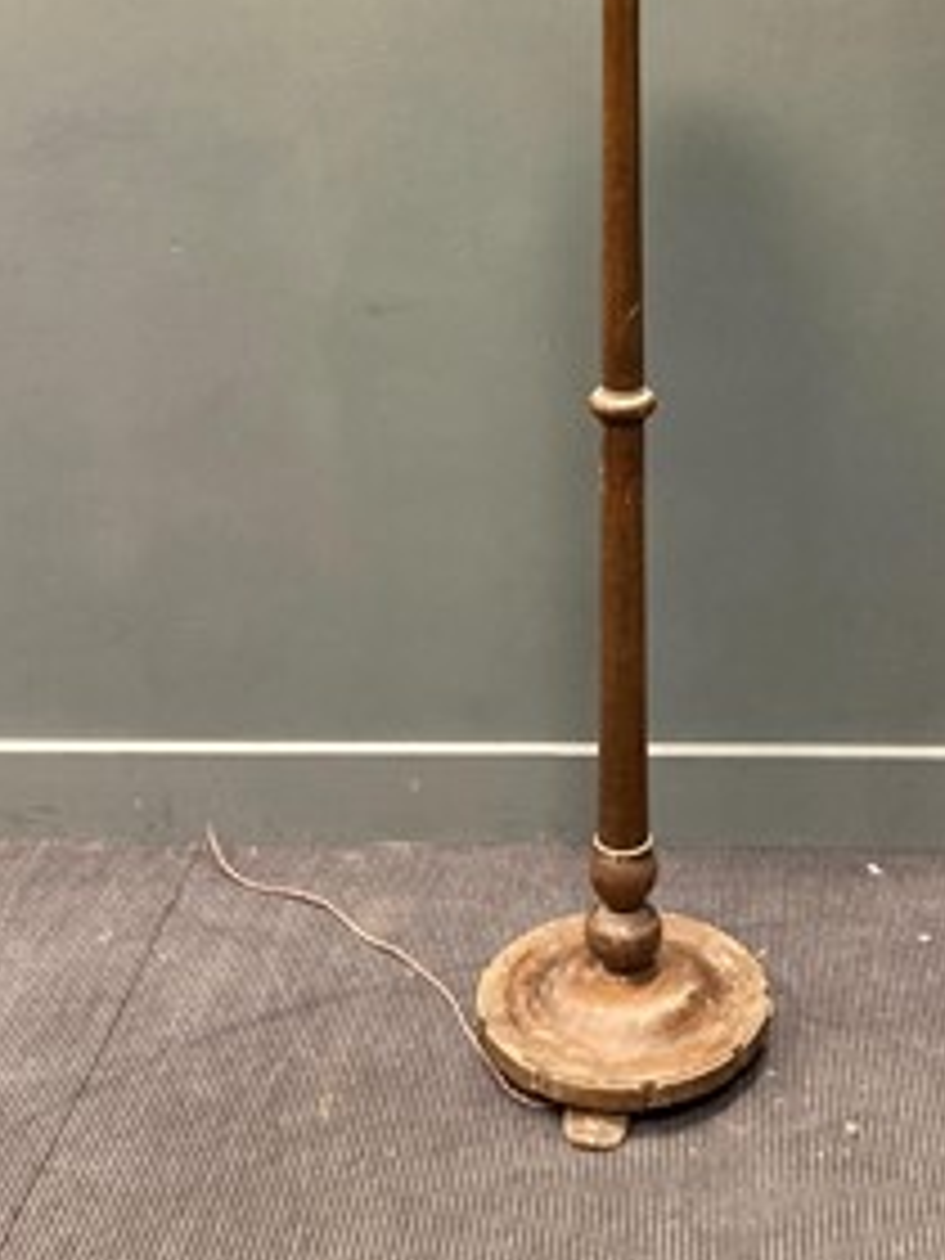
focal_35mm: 50
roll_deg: -0.4
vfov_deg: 37.2
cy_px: 297
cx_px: 655
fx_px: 1820
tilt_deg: -13.4
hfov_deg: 28.8
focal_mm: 3.99
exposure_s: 1/50
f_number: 1.8
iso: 320
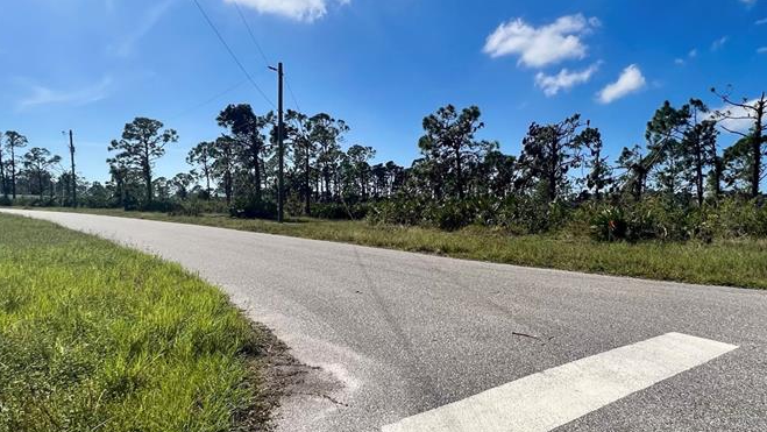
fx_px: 448
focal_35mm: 22
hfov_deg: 80.6
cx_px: 441
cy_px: 259
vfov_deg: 51.2
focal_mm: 1.57
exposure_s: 1/3040
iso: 32
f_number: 1.8
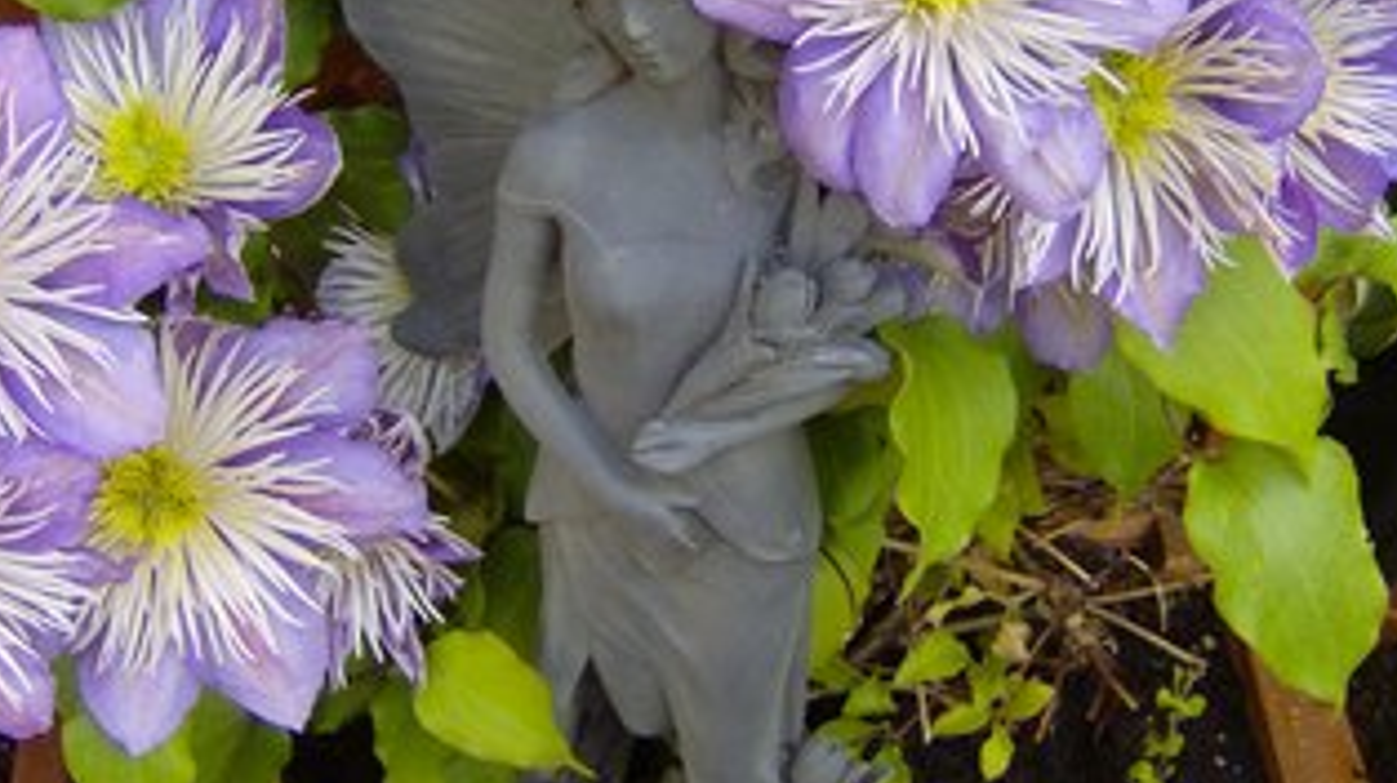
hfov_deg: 37.8
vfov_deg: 21.7
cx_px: 605
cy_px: 249
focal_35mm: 55
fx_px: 2036
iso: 100
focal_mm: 6
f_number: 2.8
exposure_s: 1/124
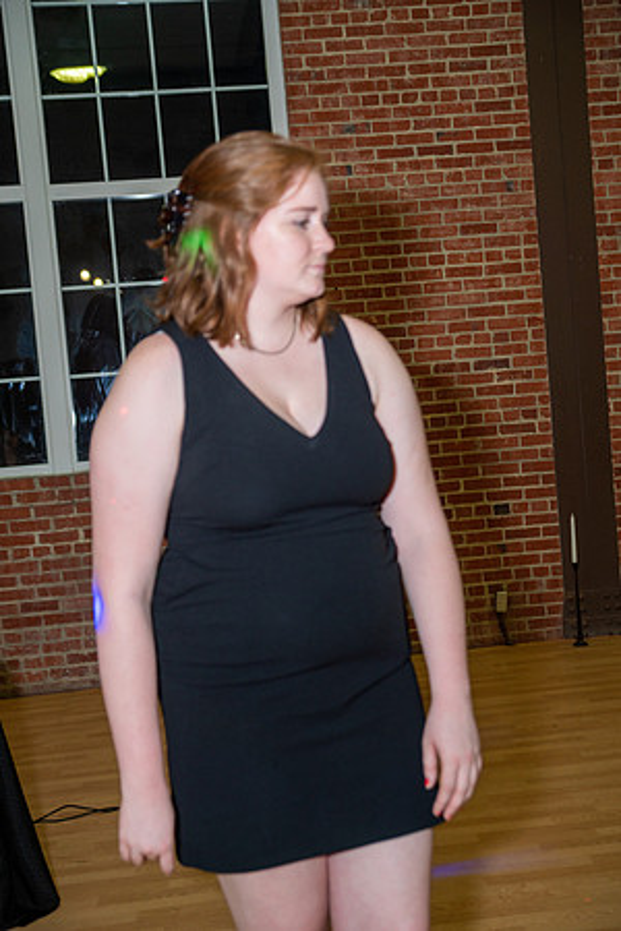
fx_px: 1164
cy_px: 466
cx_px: 310
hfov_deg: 29.9
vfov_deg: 43.6
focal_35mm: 45
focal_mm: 45
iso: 400
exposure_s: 1/200
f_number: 3.5
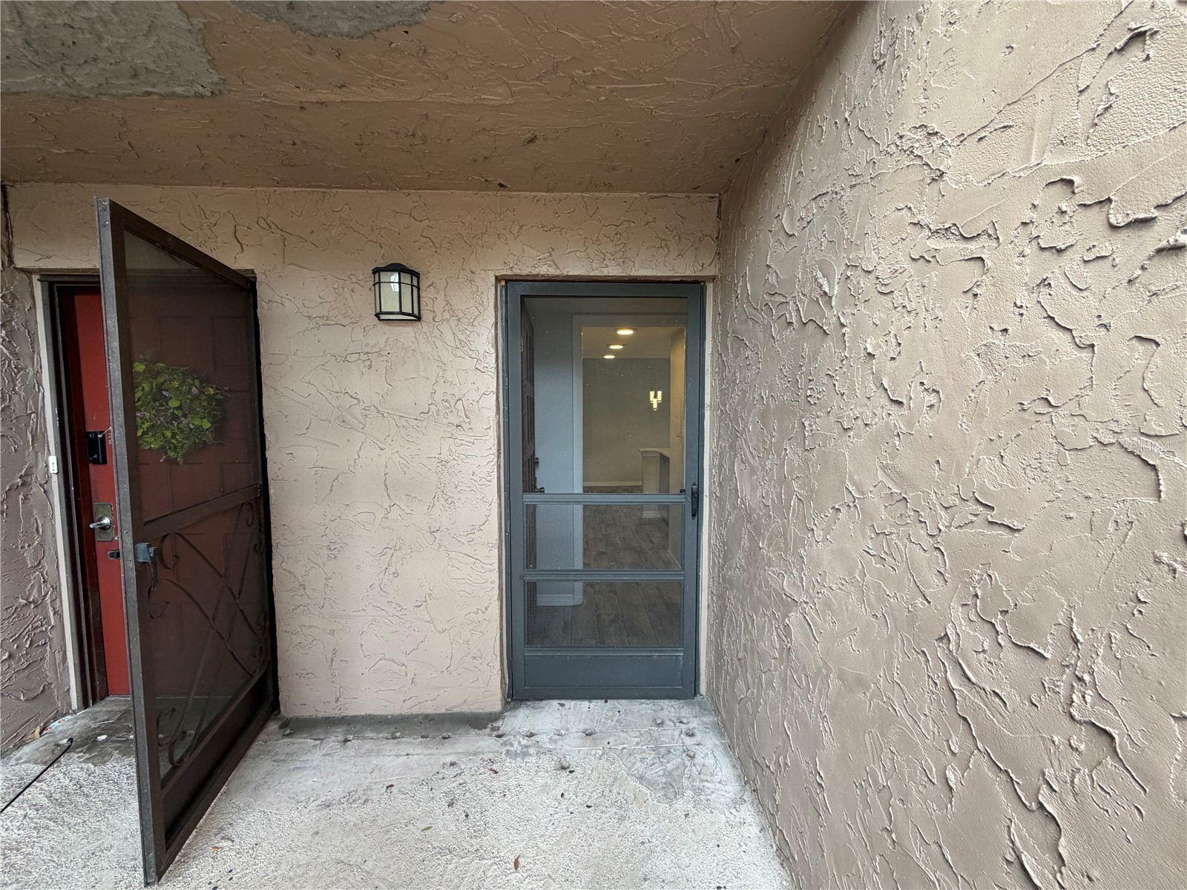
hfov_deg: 102.1
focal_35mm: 14
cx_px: 594
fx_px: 480
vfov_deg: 85.7
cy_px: 445
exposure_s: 1/121
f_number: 2.2
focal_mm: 2.22
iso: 125
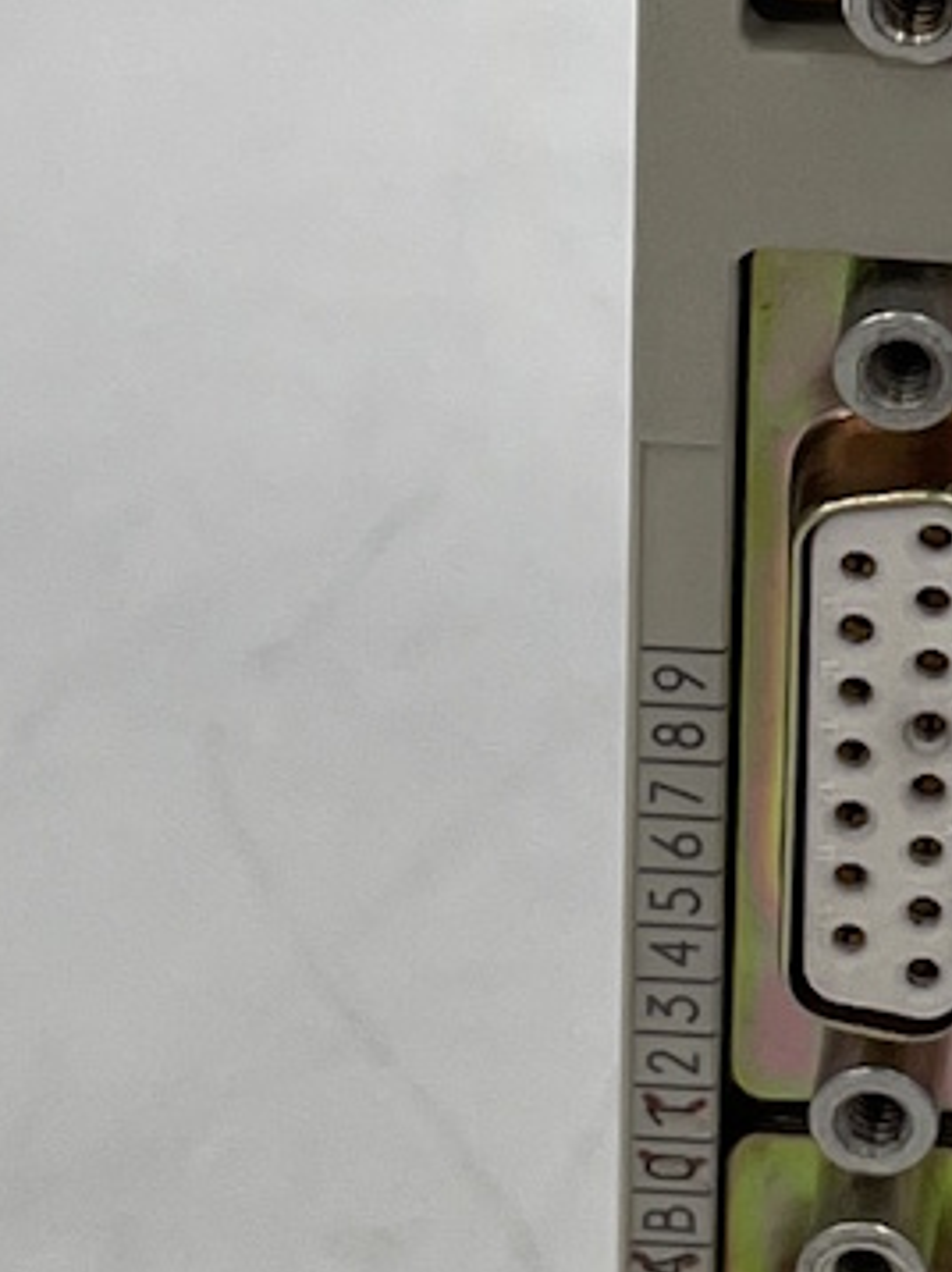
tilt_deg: -27.0
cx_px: 1236
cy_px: -149
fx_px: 6829
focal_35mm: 186
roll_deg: -3.8
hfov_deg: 7.9
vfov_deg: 10.5
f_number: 1.6
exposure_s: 1/764
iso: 32
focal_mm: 4.2
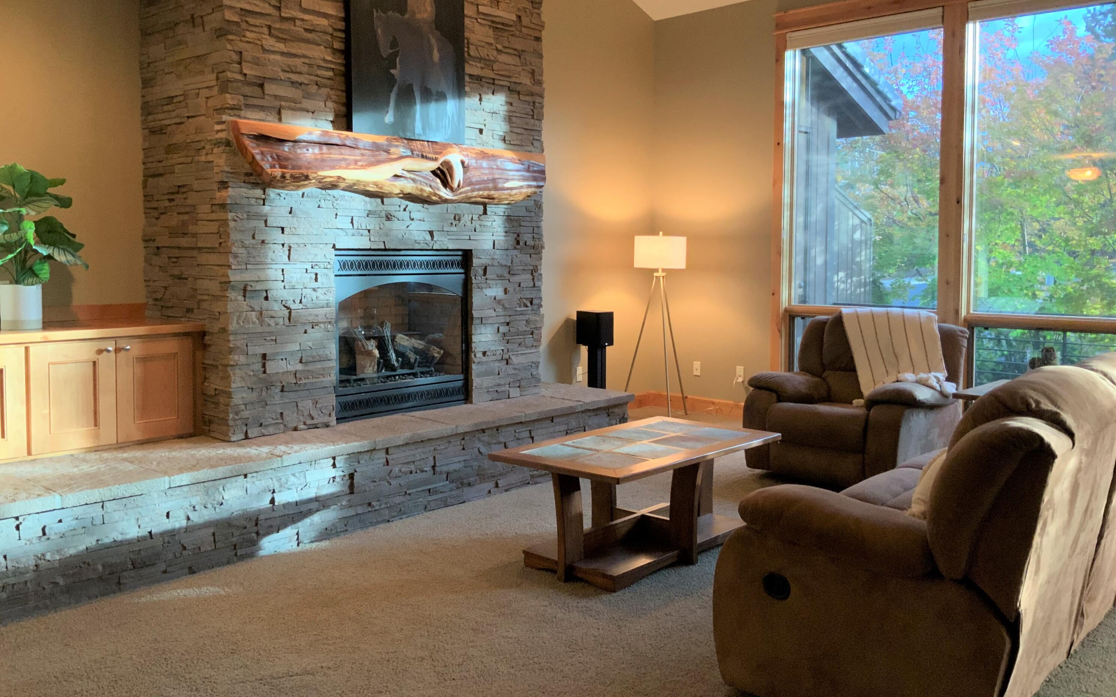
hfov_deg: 61.2
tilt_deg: -2.1
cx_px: 556
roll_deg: -1.7
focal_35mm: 31
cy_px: 297
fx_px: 943
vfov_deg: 40.5
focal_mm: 3
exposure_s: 1/60
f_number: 1.8
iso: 250
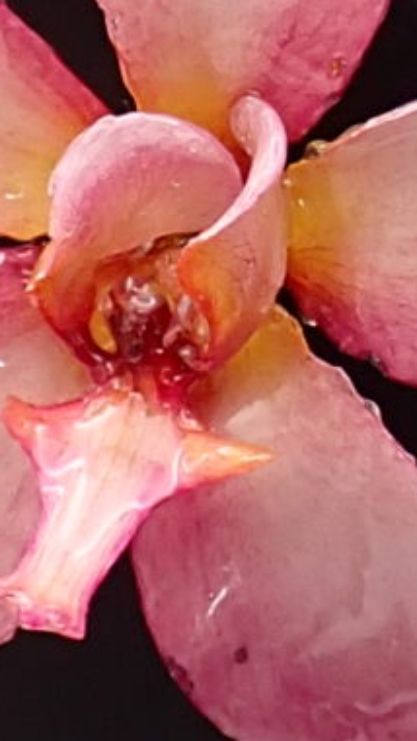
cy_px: 43
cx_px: 692
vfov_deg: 7.7
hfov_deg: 4.3
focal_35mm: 279
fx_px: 5479
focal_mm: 6.83
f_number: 2.7
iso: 125
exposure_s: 1/80
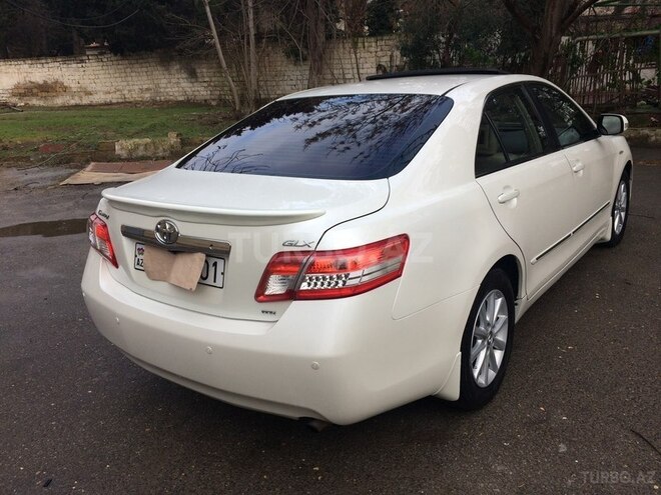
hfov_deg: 61.7
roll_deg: +1.0
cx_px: 330
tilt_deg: -16.3
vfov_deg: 48.2
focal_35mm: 29
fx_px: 554
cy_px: 248
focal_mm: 4.15
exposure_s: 1/604
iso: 32
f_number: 2.2
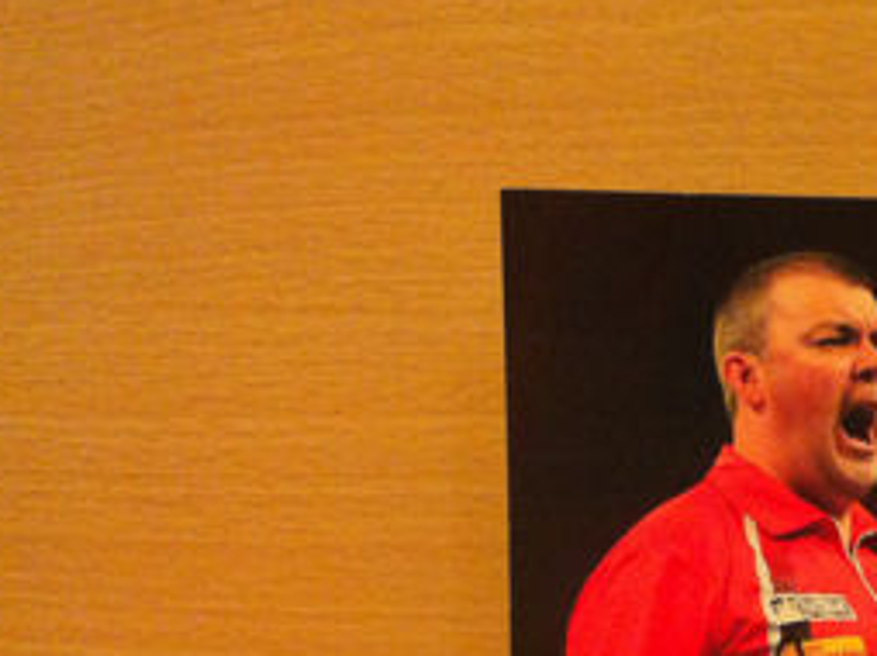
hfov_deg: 26.9
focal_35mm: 69
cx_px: 839
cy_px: 589
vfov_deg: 20.8
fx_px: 1746
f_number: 2.8
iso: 400
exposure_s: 1/15
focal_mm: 3.85
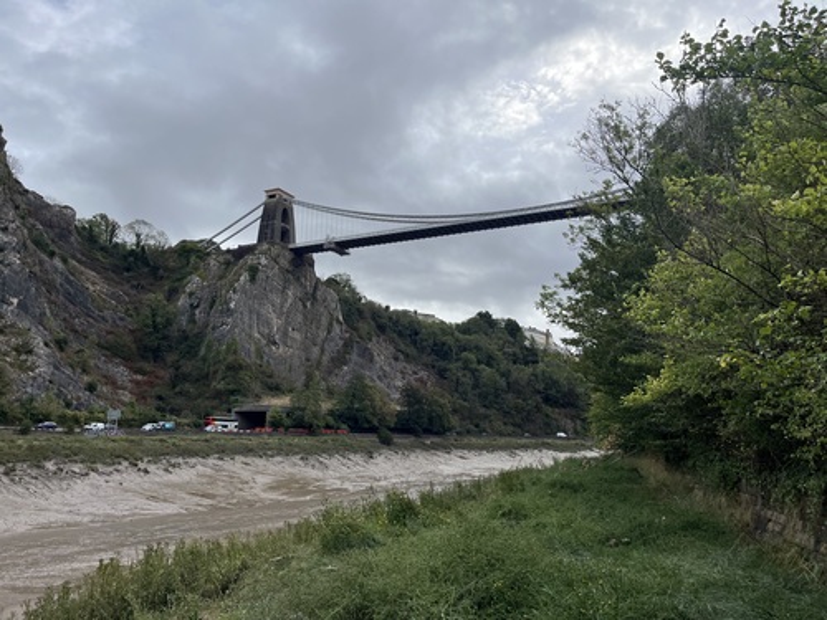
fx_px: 621
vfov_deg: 53.1
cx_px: 414
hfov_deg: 67.3
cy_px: 310
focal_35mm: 26
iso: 50
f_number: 1.6
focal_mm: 5.1
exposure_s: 1/5556
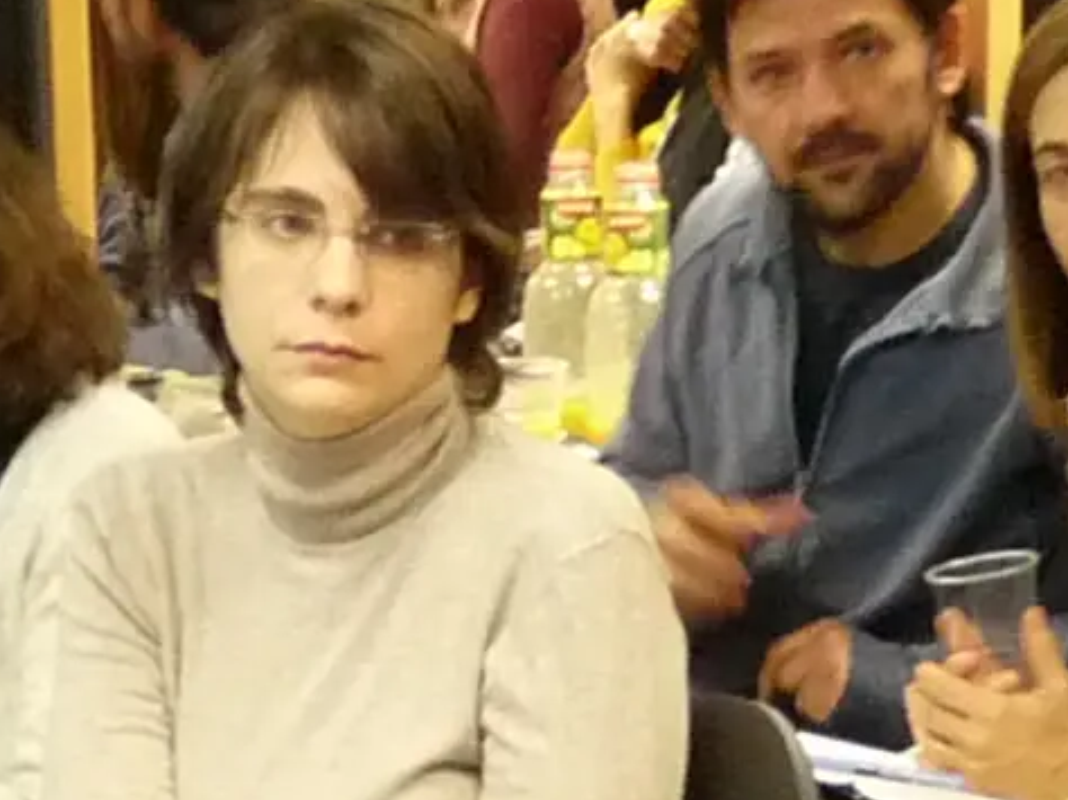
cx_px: 351
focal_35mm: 208
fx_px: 6414
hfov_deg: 9.5
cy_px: 2012
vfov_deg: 6.7
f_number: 2.8
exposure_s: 1/20
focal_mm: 4.8
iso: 400
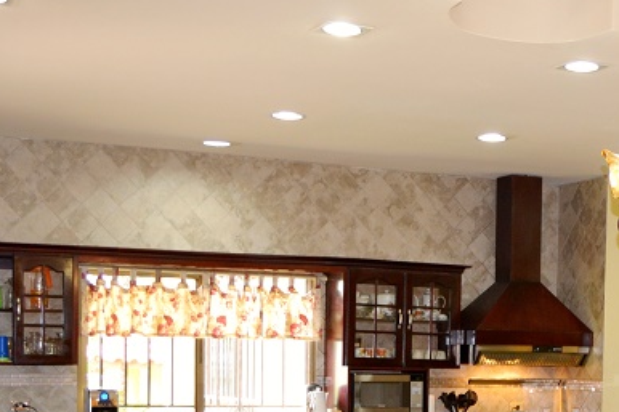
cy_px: 418
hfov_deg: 28.1
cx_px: 518
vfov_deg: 18.9
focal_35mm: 70
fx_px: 1203
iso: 400
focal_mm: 18
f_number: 3.5
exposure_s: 1/15
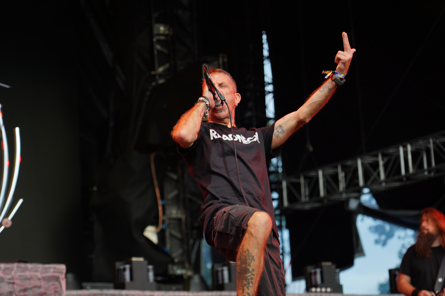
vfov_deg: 14.0
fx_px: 1211
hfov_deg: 20.8
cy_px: 148
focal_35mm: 98
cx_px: 222
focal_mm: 98
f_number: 4
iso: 160
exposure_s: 1/100
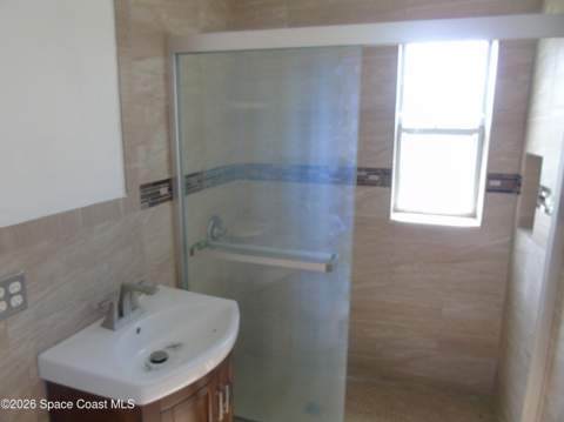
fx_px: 407
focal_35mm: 25
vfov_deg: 54.8
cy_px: 211
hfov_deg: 69.4
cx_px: 282
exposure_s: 1/30
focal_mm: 4.4
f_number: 3.4
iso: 100
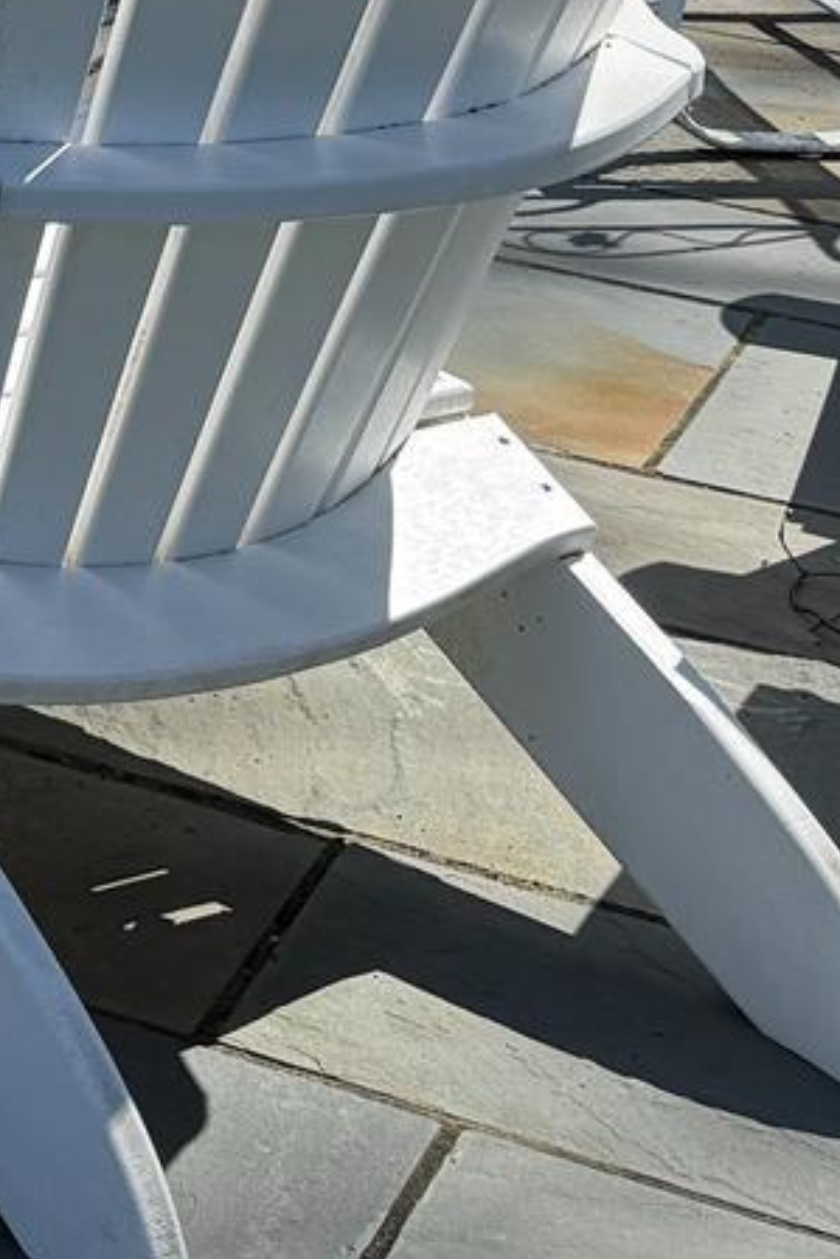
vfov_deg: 16.2
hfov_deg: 11.1
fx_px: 3987
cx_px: -753
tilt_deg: -6.1
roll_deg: -1.7
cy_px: -714
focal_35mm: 114
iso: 100
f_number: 1.78
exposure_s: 1/5319
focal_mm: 6.76
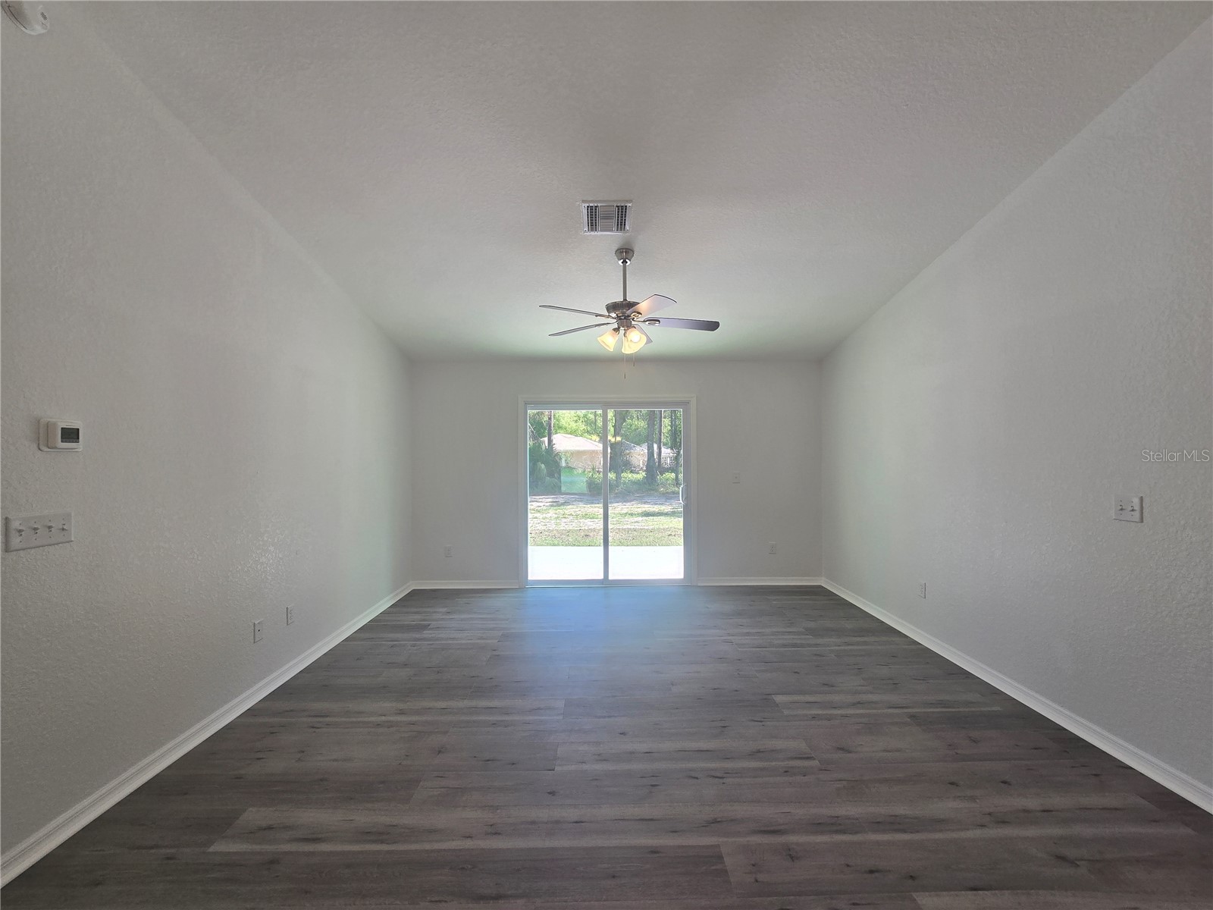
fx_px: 456
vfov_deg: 89.9
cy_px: 455
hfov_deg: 106.2
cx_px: 606
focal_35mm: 13
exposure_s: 1/132
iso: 50
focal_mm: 2.2
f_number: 2.2
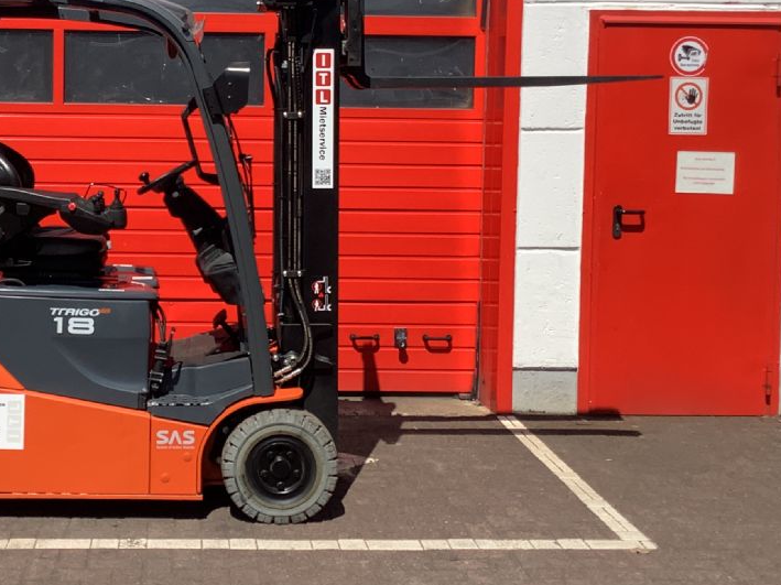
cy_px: 196
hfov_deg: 33.7
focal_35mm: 56
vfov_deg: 25.9
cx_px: 204
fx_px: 1263
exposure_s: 1/1664
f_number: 2.4
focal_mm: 3.3
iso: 25
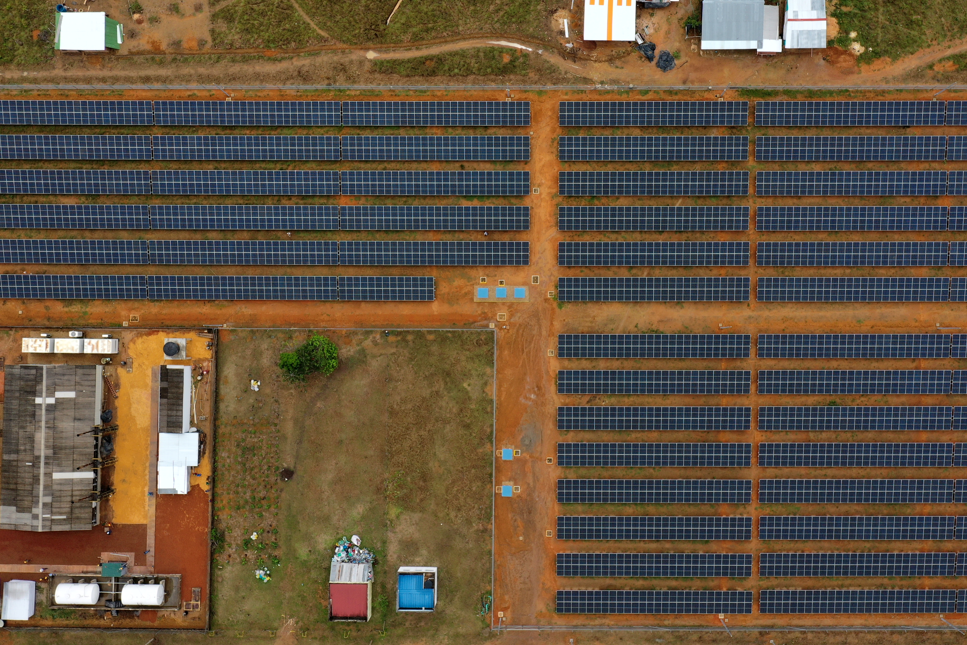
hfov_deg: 50.6
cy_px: 283
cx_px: 525
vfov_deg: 35.0
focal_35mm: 38
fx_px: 1021
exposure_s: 1/80
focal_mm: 10.26
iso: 100
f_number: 5.6
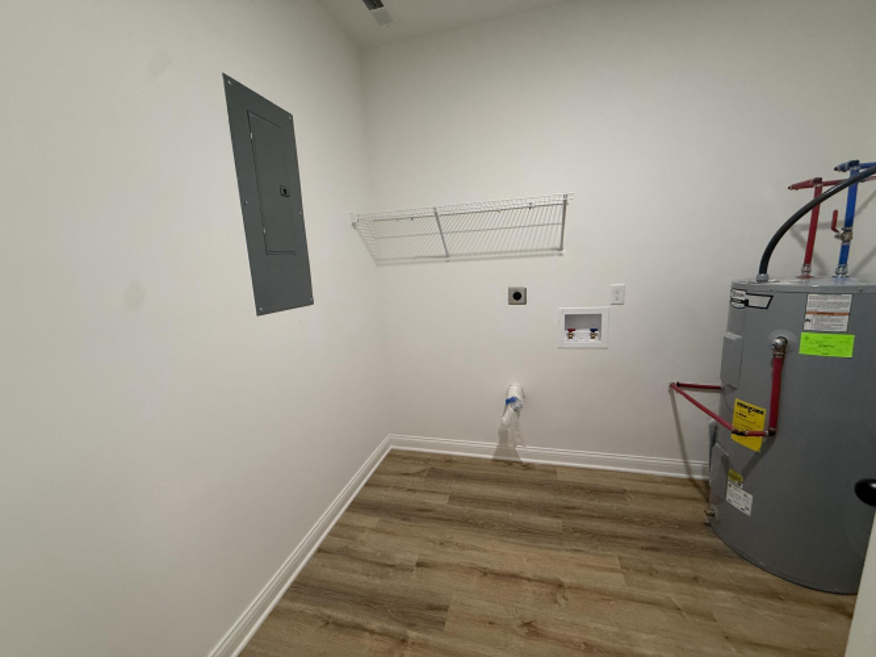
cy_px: 328
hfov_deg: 102.1
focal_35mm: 14
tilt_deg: -10.8
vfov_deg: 85.7
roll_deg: +2.7
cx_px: 438
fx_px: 354
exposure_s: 1/80
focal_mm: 2.22
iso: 320
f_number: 2.2
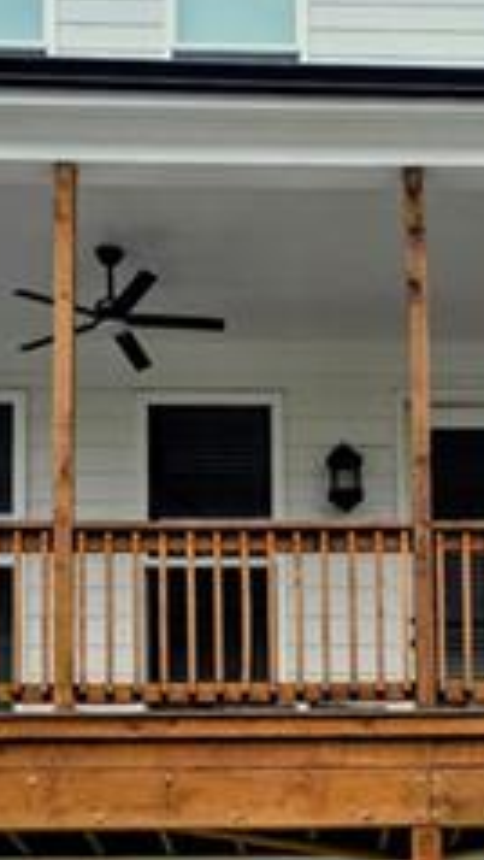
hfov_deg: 14.8
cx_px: 426
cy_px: 820
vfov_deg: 25.2
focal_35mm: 81
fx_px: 1847
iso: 80
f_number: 1.7
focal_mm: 6.3
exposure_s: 1/6809
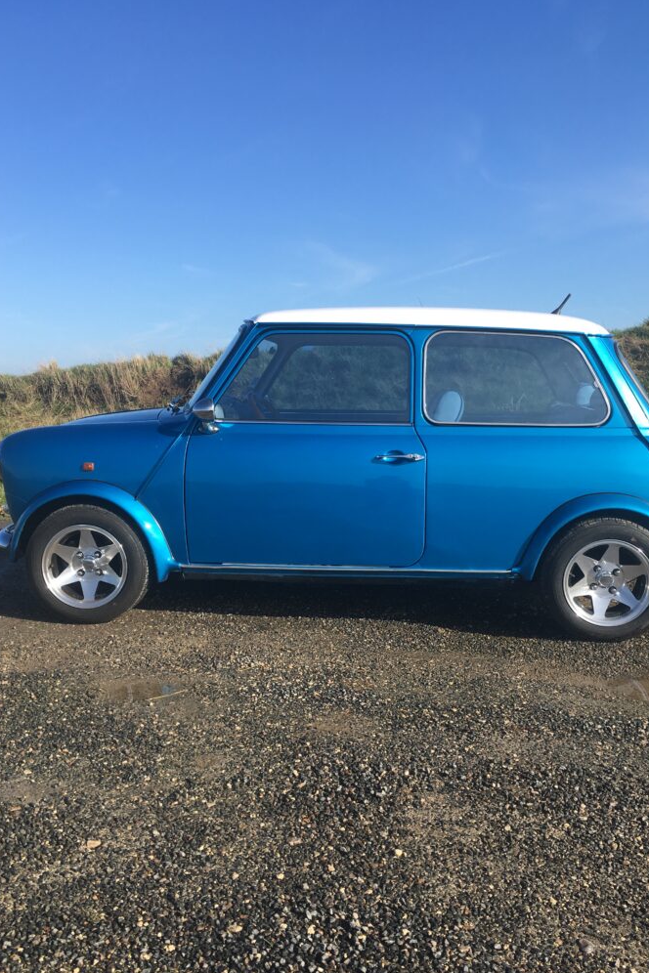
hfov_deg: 42.3
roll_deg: +1.3
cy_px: 496
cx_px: 334
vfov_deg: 60.3
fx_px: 838
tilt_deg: -7.5
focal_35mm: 31
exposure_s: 1/1202
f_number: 2.2
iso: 25
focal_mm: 4.15
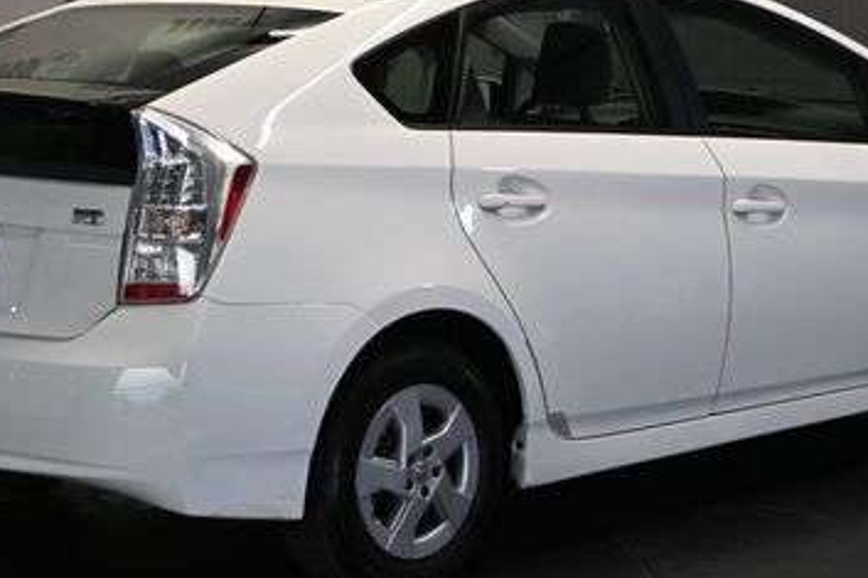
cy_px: 216
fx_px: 2362
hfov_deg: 20.8
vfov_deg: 13.9
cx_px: 443
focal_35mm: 98
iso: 1600
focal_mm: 36
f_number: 5.3
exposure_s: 1/125
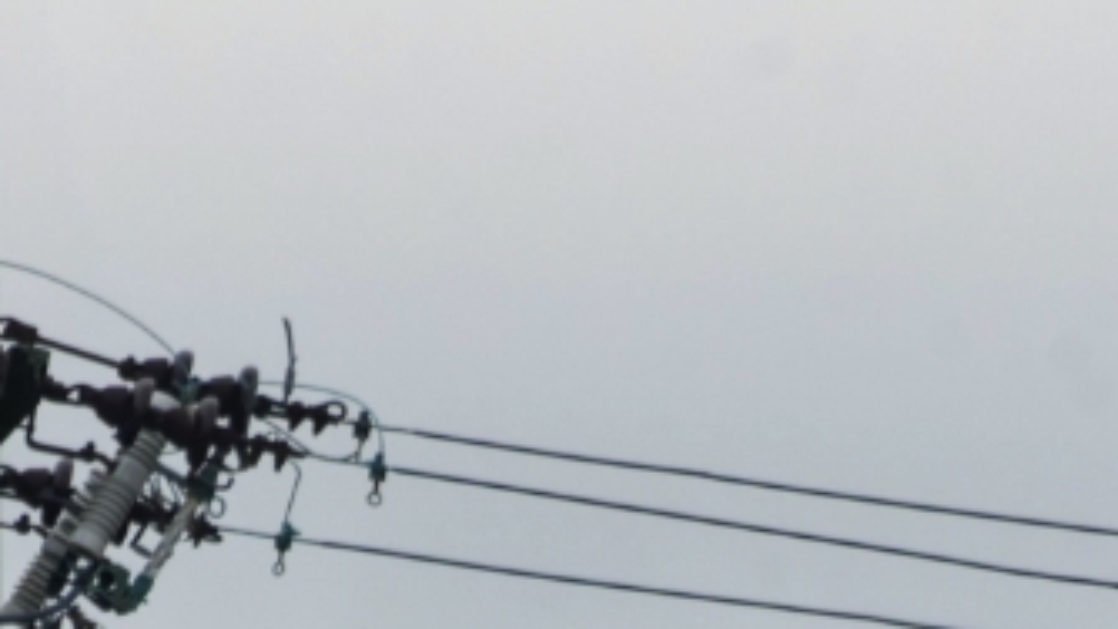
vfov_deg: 0.8
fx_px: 42814
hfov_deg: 1.5
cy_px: 1111
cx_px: 636
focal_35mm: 1444
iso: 500
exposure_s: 1/800
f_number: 8
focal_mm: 300
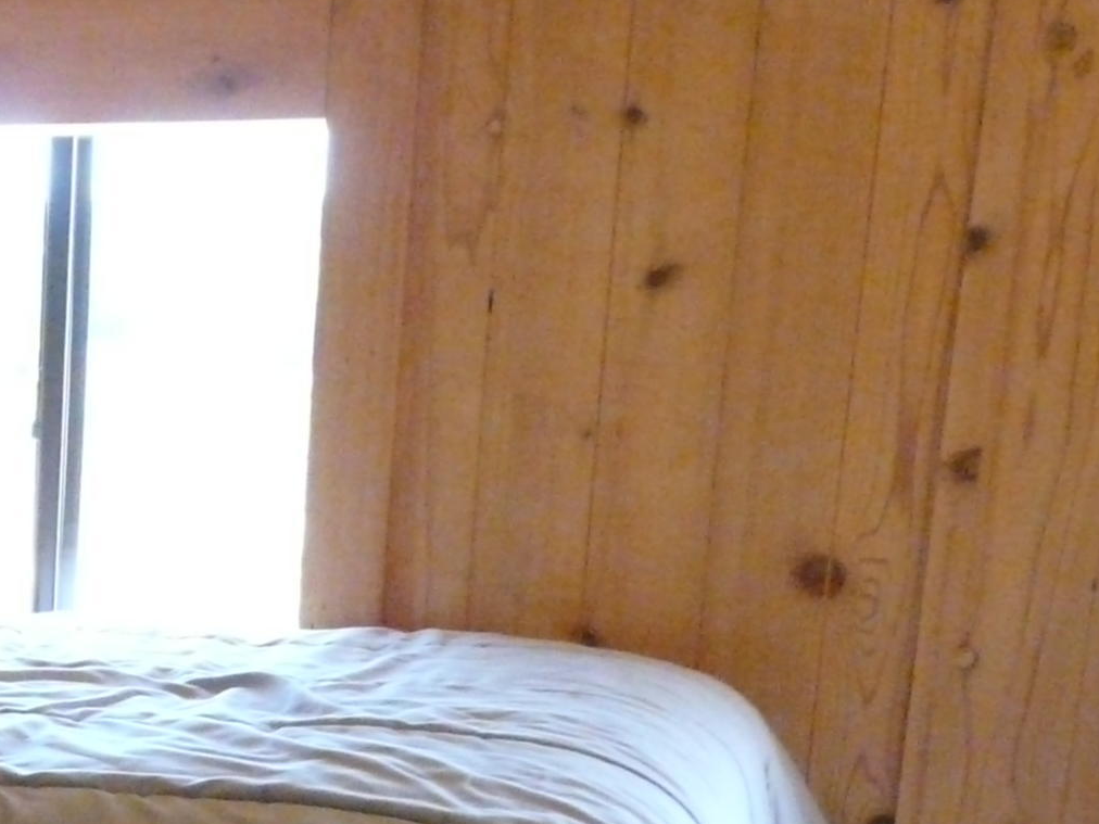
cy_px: 1053
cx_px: -390
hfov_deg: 21.1
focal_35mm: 83
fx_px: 2635
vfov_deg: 16.8
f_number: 2.8
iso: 800
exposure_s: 1/125
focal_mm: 4.6
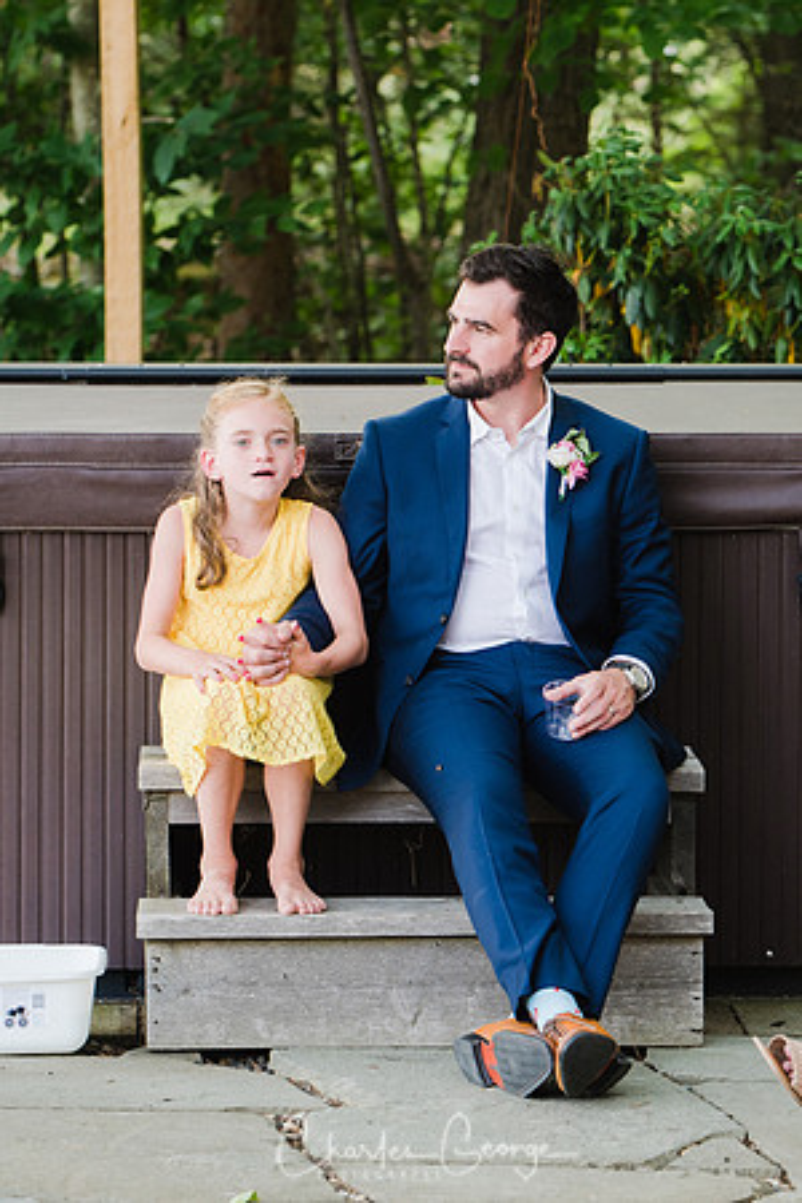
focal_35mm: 174
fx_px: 5814
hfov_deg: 7.9
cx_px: 401
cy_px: 602
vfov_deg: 11.8
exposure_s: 1/60
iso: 200
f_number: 4.5
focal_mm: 116
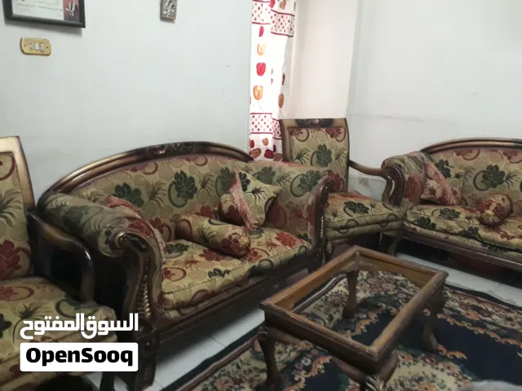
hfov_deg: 65.3
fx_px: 407
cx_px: 261
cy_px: 196
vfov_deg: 51.4
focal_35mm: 27
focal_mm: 3.6
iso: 500
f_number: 1.9
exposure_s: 1/15
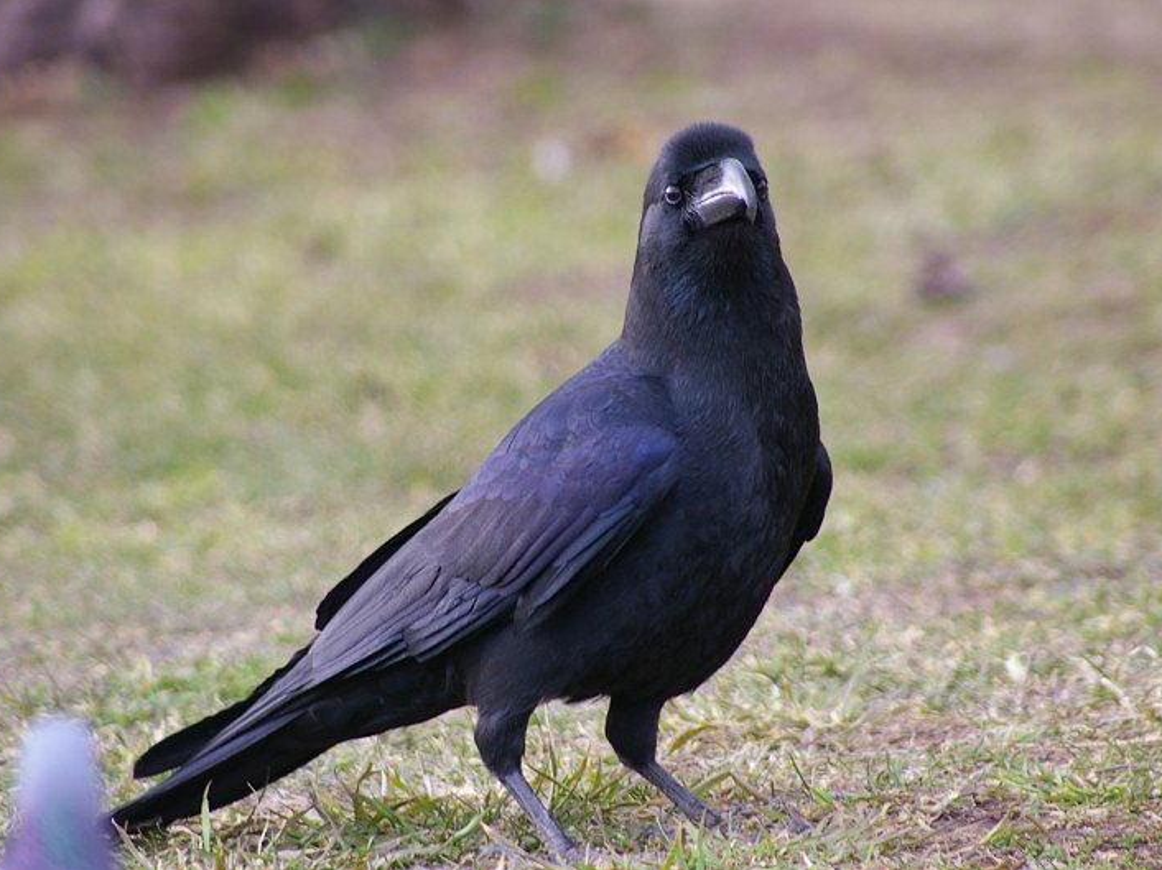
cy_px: 436
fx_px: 16443
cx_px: 584
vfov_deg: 3.0
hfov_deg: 4.0
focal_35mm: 490
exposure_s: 1/60
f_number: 6.3
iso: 200
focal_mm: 300
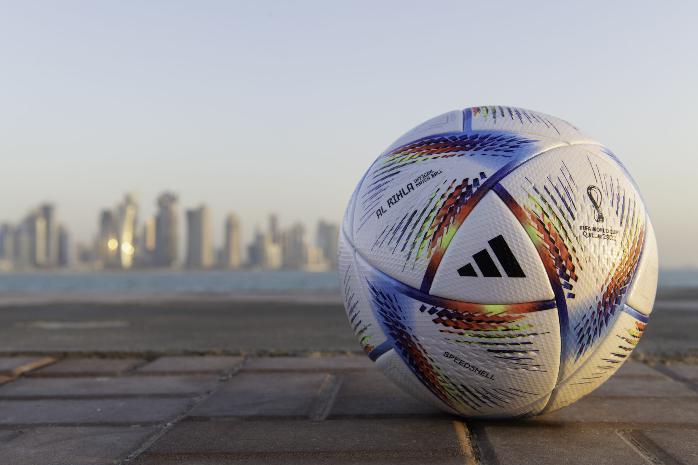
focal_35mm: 45
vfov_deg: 29.9
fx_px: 872
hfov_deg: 43.6
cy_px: 232
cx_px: 349
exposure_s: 1/160
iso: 400
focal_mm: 45
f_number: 8
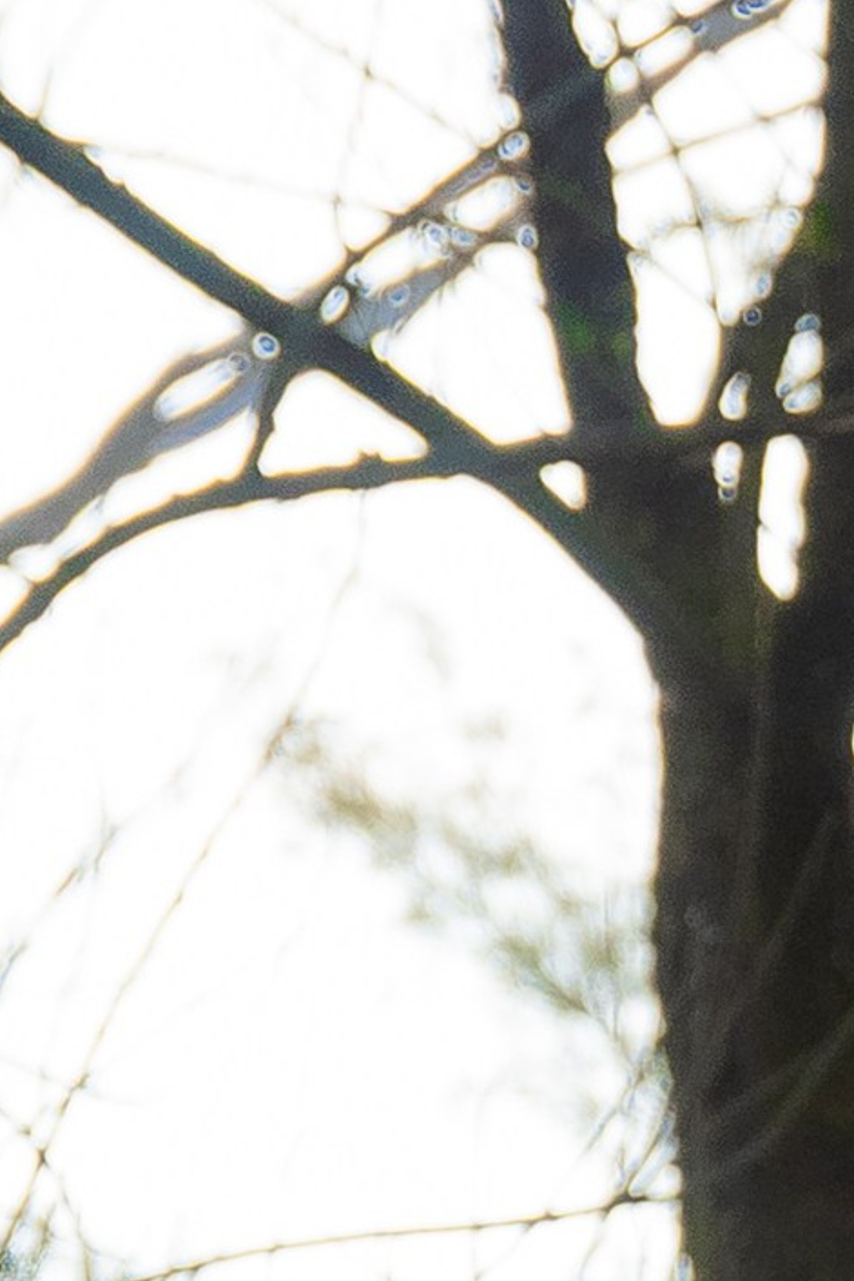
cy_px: 3030
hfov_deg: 3.3
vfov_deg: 4.9
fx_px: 14510
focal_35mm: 408
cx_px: 2065
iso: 320
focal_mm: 50
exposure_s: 1/250
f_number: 6.3
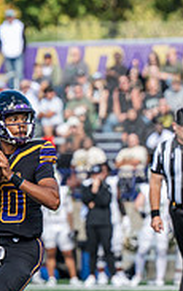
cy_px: 214
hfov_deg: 2.3
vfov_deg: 3.6
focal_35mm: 580
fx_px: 4610
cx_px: 10
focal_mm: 180
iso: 320
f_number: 3.5
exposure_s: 1/1250
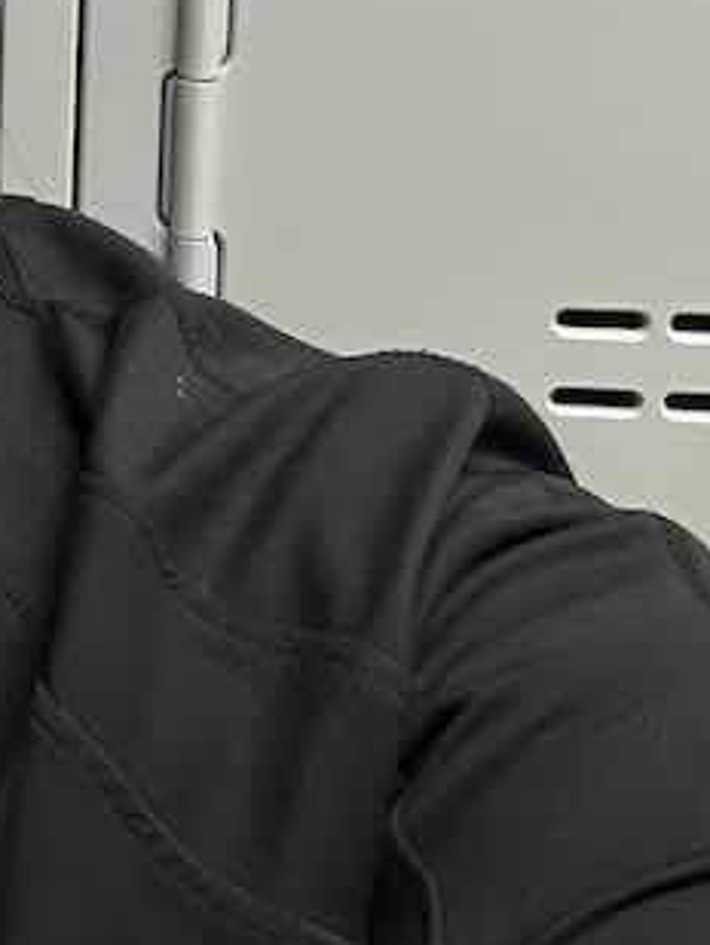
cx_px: -389
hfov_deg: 14.2
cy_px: 43
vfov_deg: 19.7
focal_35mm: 97
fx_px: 2651
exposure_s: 1/41
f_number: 1.9
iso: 250
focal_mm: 2.69
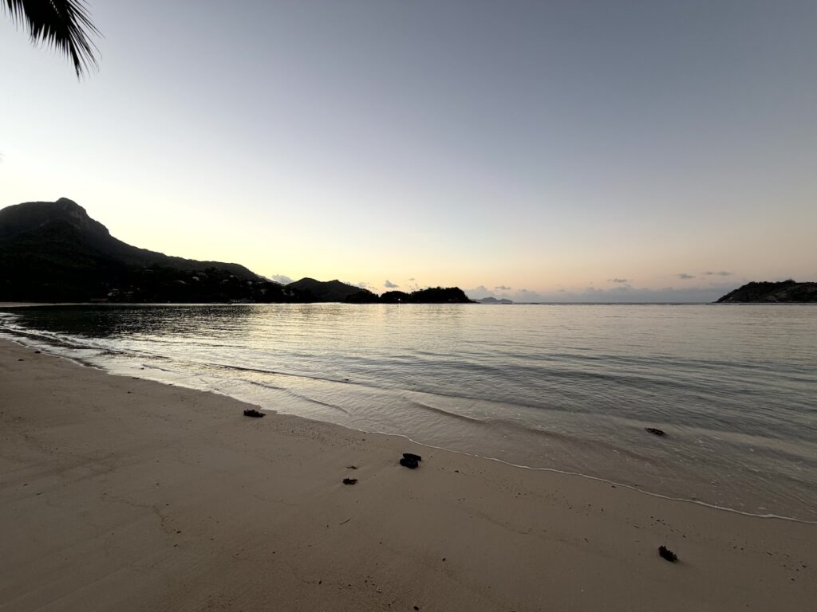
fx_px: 330
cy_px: 306
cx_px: 408
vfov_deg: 85.7
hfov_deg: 102.1
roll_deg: +0.0
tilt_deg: -1.3
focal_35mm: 14
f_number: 2.2
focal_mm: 2.22
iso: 80
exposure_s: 1/121
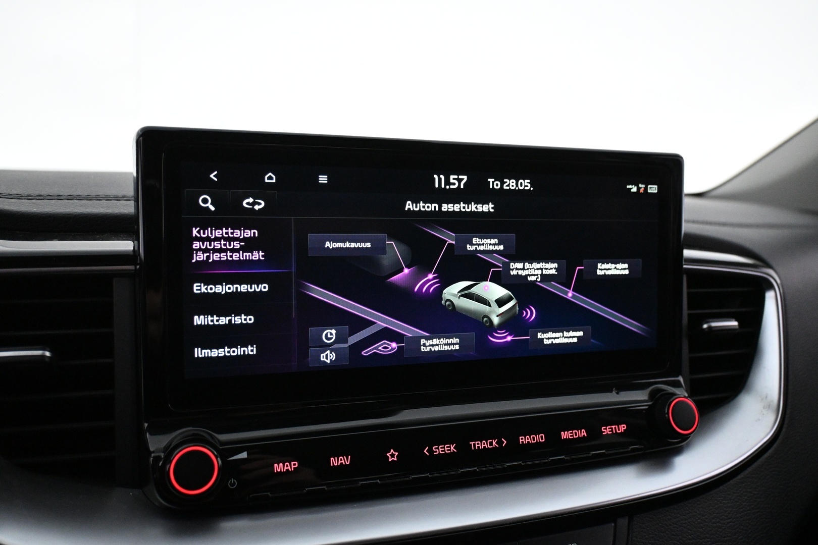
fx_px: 682
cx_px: 409
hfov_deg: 61.9
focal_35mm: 30
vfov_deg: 43.6
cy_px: 272
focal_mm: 20
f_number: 3.8
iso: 4000
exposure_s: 1/125
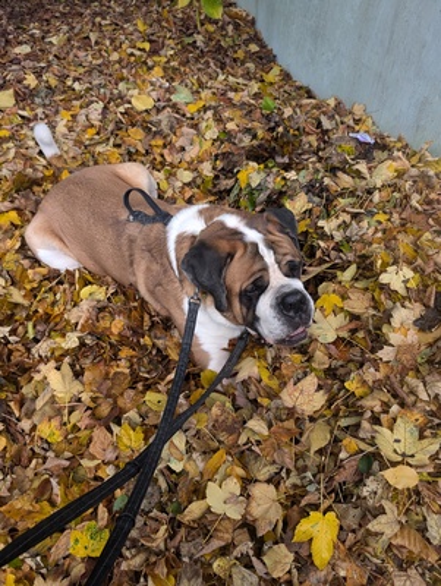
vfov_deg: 71.5
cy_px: 293
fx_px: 407
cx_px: 220
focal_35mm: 24
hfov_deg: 56.9
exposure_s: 1/699
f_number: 1.68
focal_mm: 6.9
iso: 170
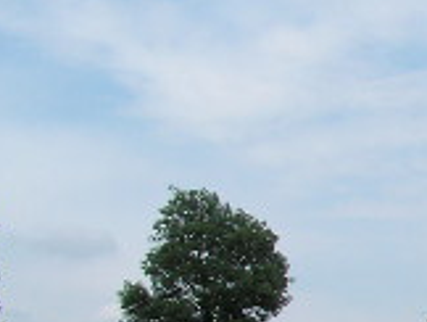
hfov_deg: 12.4
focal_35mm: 142
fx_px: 1754
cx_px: 817
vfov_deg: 10.3
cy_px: 412
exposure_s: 1/400
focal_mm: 6
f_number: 4.8
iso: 50
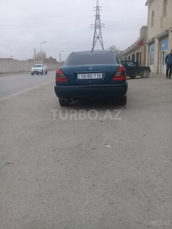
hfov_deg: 45.4
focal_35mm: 31
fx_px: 205
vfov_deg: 58.4
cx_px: 86
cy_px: 114
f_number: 2.2
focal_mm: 3.3
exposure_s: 1/399
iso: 50
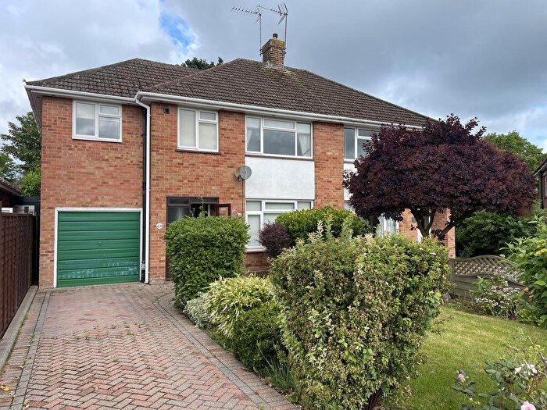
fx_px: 411
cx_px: 274
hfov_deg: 67.3
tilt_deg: +1.9
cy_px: 205
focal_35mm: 26
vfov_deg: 53.1
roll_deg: -0.1
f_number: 1.6
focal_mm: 4.2
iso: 32
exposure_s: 1/1531
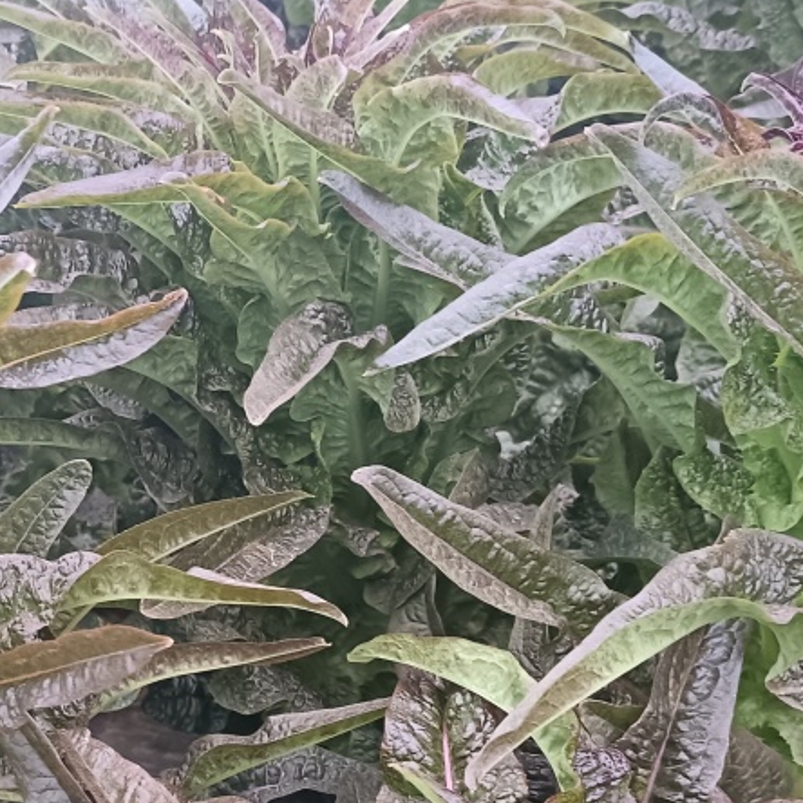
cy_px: 652
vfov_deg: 32.4
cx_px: 295
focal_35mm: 51
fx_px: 1338
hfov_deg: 33.2
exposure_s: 1/50
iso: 2485
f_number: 1.75
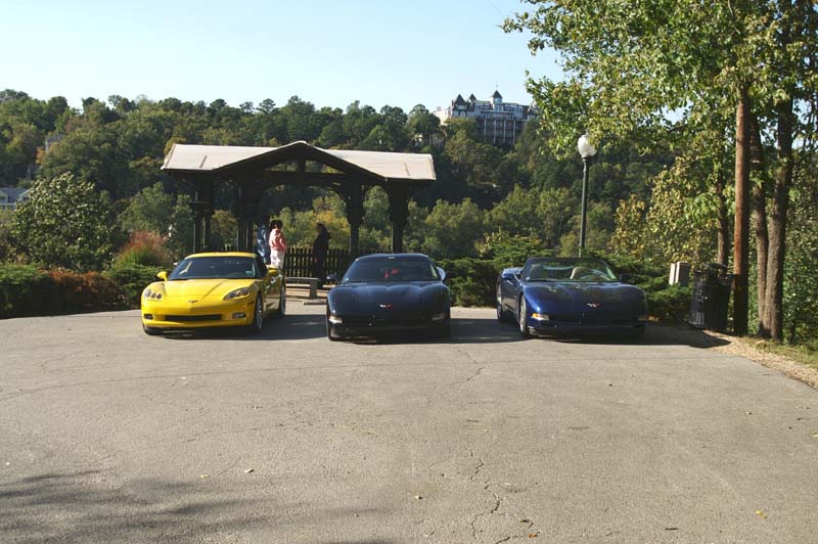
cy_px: 272
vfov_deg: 29.8
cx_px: 409
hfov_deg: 43.6
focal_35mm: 45
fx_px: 1022
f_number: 5.6
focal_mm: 30
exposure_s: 1/250
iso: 100
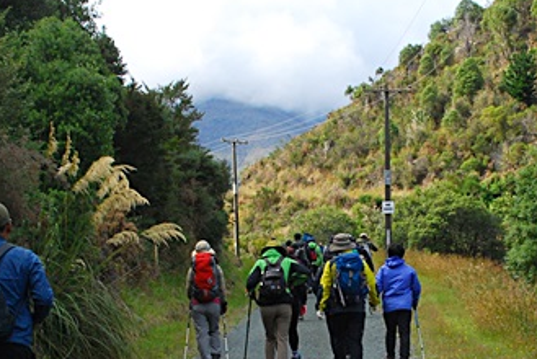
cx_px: 320
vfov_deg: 12.1
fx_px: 1690
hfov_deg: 18.0
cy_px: 312
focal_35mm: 113
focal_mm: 31
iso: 400
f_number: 9
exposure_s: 1/320
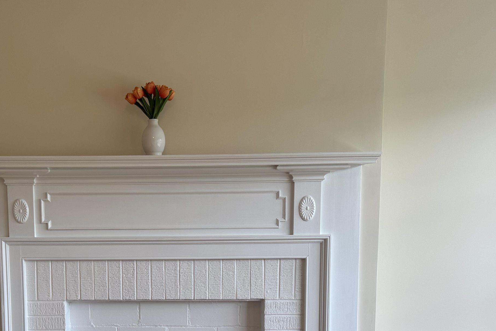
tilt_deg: -7.0
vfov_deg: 31.0
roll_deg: +1.5
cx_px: 145
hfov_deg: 45.3
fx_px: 579
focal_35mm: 42
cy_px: 271
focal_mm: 6.76
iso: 125
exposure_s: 1/120
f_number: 1.78
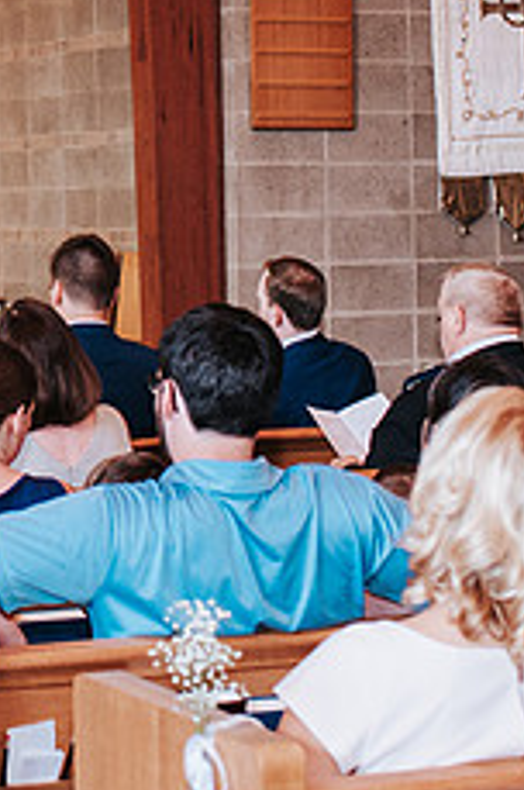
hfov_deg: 12.0
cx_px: -193
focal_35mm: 110
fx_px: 2409
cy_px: 62
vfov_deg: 18.3
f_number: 3.2
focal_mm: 35
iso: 900
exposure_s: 1/125
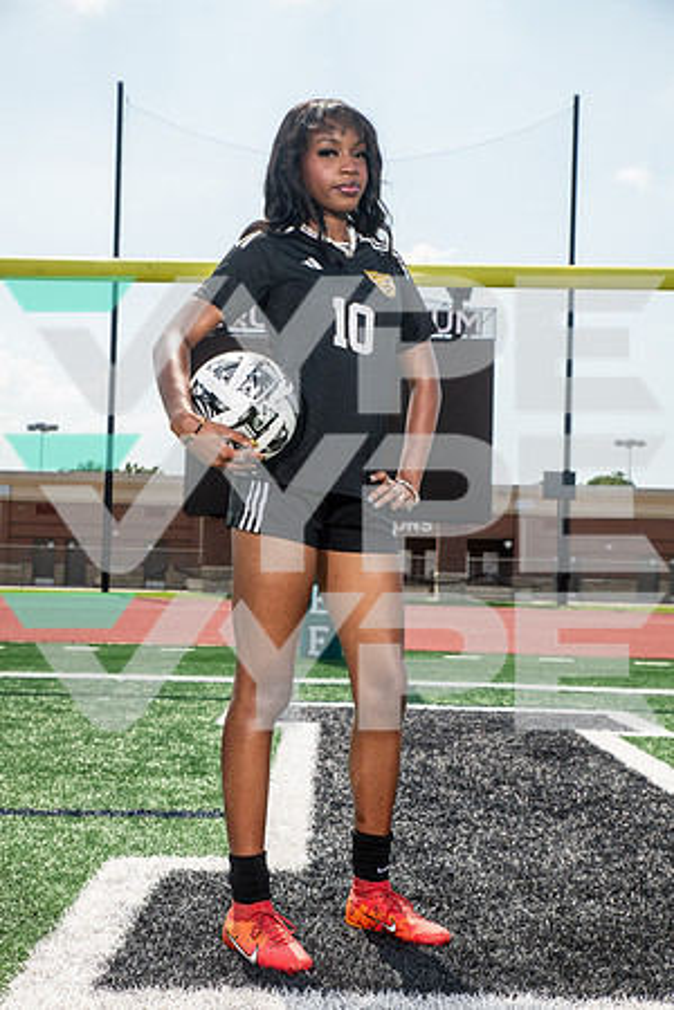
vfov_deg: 39.6
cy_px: 505
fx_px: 1404
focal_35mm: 50
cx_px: 337
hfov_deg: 27.0
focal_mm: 50
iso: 100
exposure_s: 1/320
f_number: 7.1
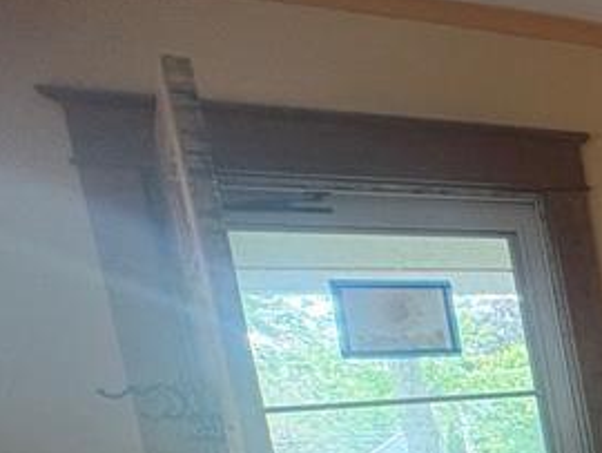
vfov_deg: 25.5
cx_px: 1122
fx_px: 923
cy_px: 504
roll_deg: +6.6
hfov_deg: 21.2
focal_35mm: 53
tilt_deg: -6.1
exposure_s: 1/60
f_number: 2.2
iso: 250
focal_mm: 2.22
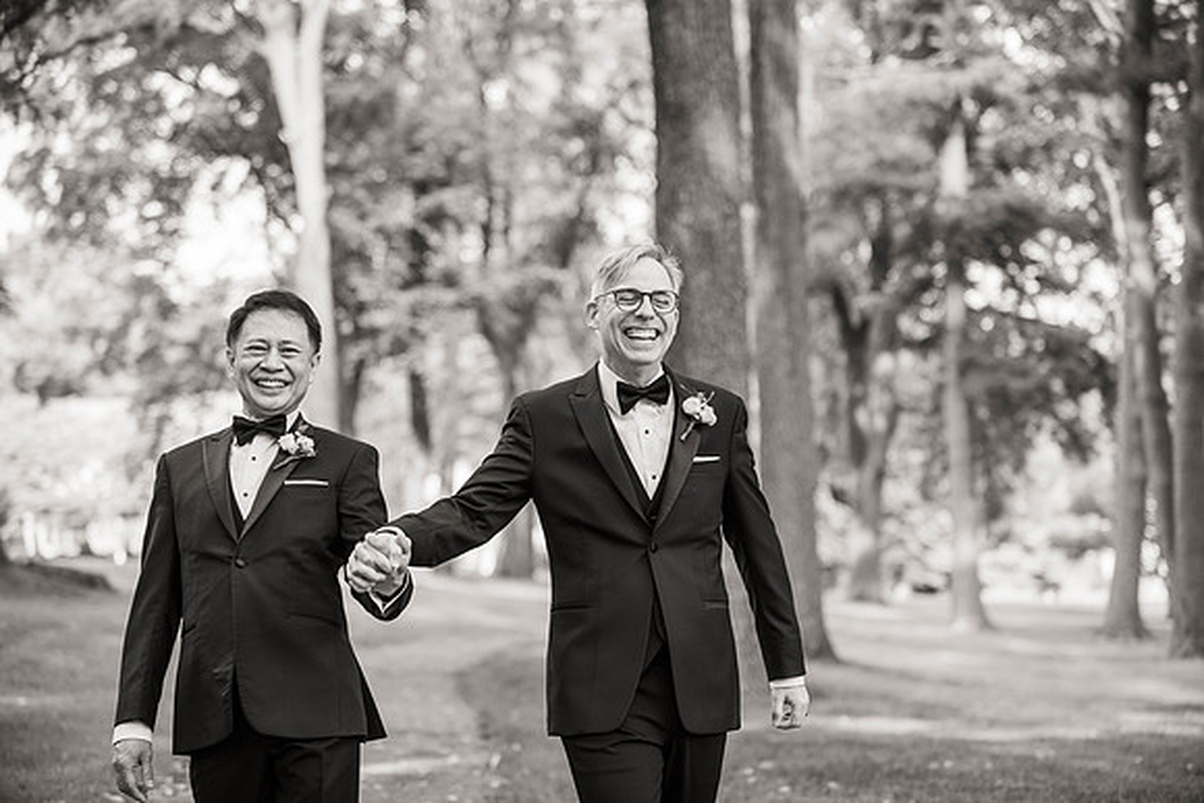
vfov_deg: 16.3
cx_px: 631
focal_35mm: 84
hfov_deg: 24.2
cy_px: 382
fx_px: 2804
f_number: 2.8
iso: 400
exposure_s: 1/640
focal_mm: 80
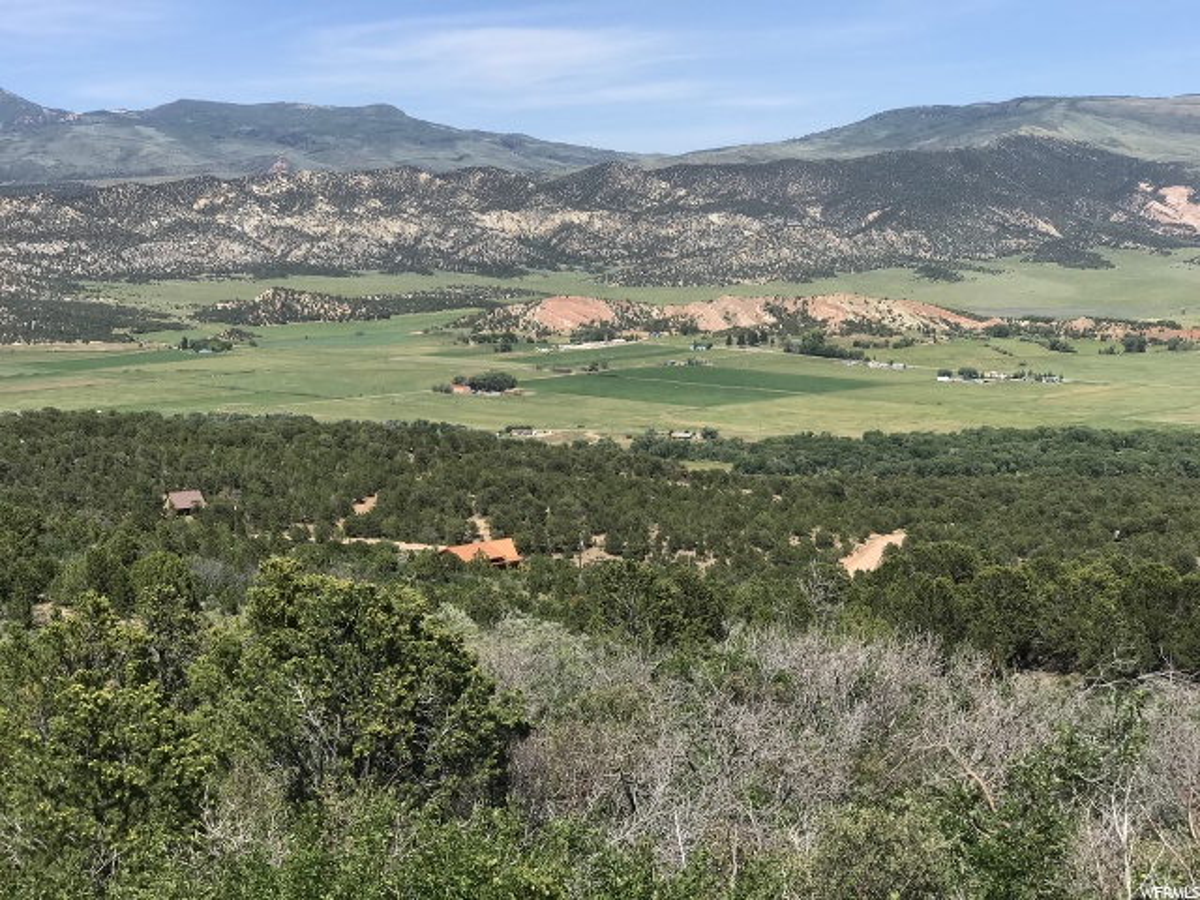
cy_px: 450
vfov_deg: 25.7
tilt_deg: -6.9
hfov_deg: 33.8
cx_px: 600
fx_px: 1976
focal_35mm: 57
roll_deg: +0.4
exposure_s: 1/921
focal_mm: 6.6
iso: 20
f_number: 2.8
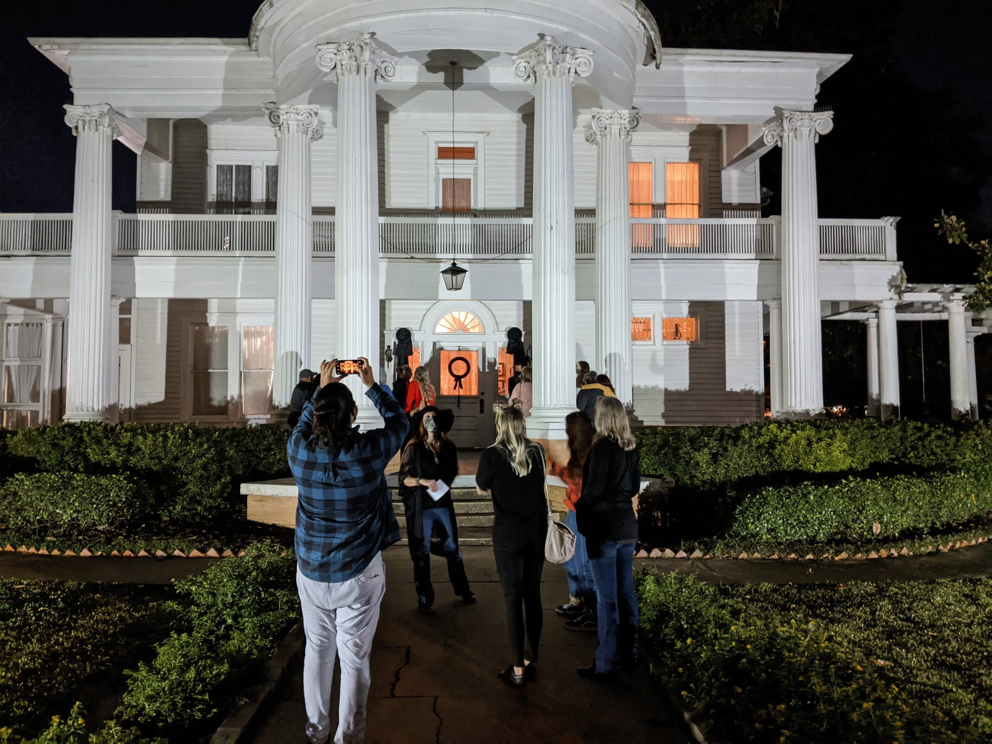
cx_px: 496
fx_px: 774
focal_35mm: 27
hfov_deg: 65.3
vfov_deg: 51.4
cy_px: 372
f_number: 1.8
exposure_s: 1/8.57
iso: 1115
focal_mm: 4.44
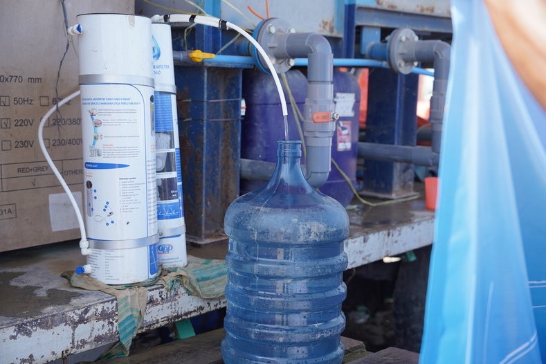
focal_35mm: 47
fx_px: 713
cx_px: 273
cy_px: 182
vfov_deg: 28.6
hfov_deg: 41.9
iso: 100
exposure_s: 1/200
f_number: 4
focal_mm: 47
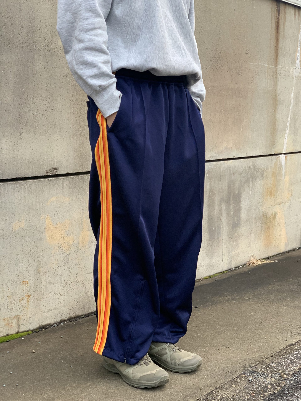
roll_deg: -0.2
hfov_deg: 28.0
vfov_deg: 36.8
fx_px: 603
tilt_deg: -5.5
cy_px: 200
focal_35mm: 52
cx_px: 150
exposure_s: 1/60
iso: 125
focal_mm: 6
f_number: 2.4
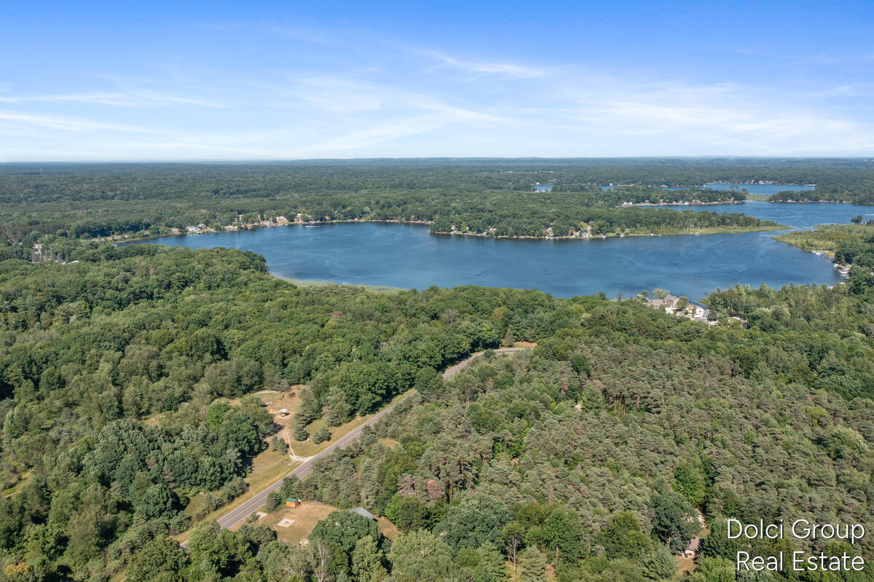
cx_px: 437
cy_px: 291
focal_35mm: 28
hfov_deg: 65.5
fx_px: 679
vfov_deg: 46.4
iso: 100
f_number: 6.3
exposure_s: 1/800
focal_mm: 10.26
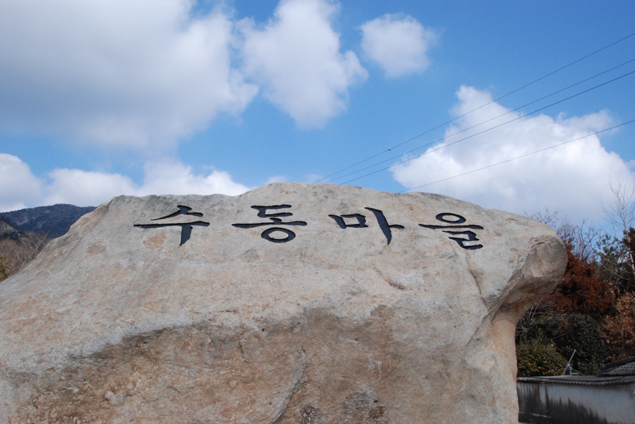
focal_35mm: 27
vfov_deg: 48.0
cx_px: 318
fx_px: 477
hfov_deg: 67.3
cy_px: 212
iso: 800
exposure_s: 1/800
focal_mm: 18
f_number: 14
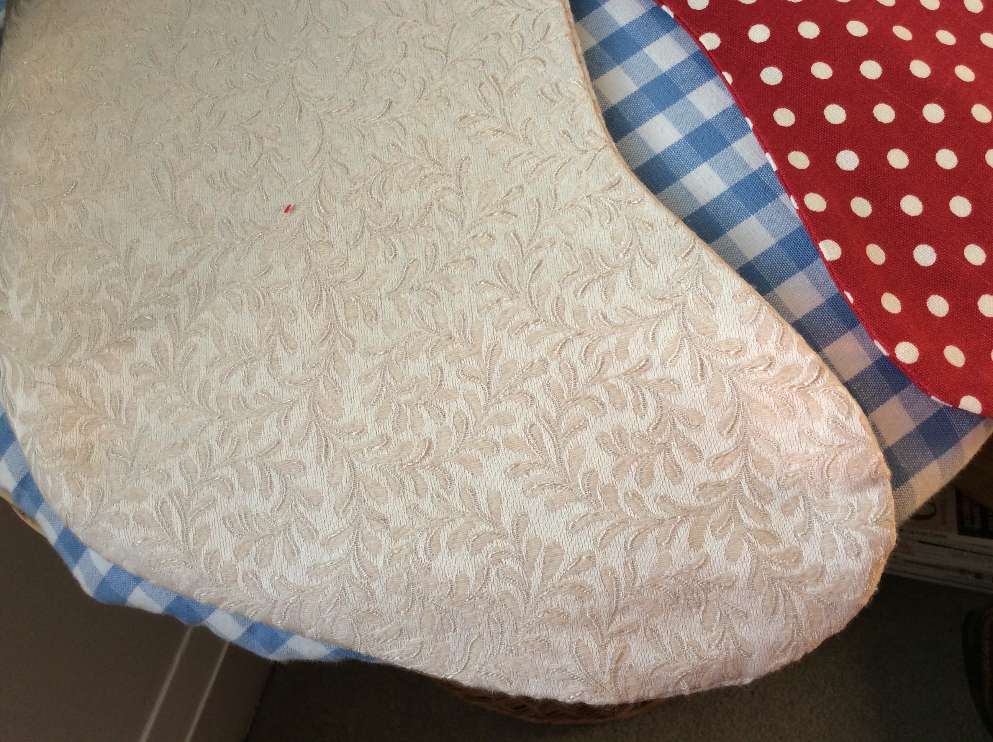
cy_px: 371
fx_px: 917
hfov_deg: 56.9
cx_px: 496
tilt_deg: -61.4
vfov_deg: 44.1
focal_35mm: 32
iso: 32
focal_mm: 3.3
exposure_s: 1/100
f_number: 2.4
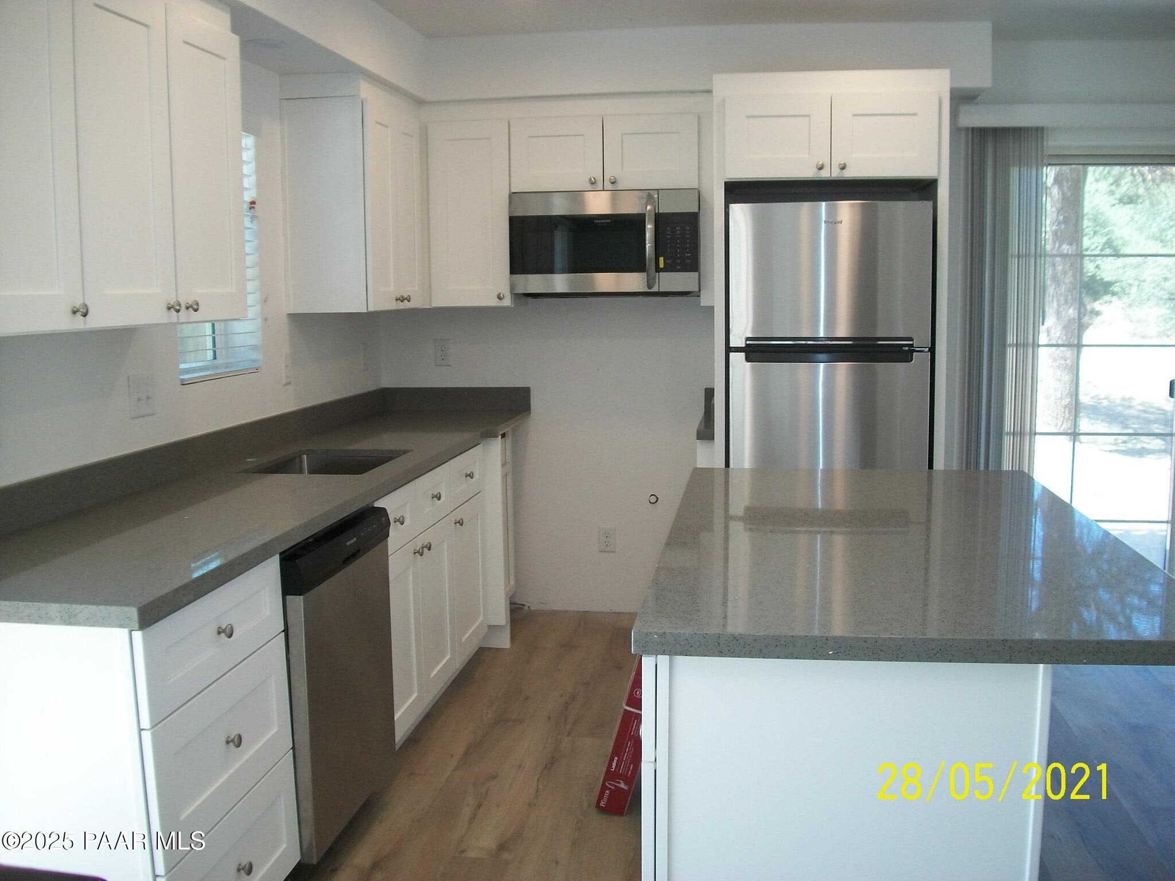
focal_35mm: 32
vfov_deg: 44.2
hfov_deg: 56.8
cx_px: 588
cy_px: 440
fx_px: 1086
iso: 80
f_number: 2.9
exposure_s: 1/60
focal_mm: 5.7
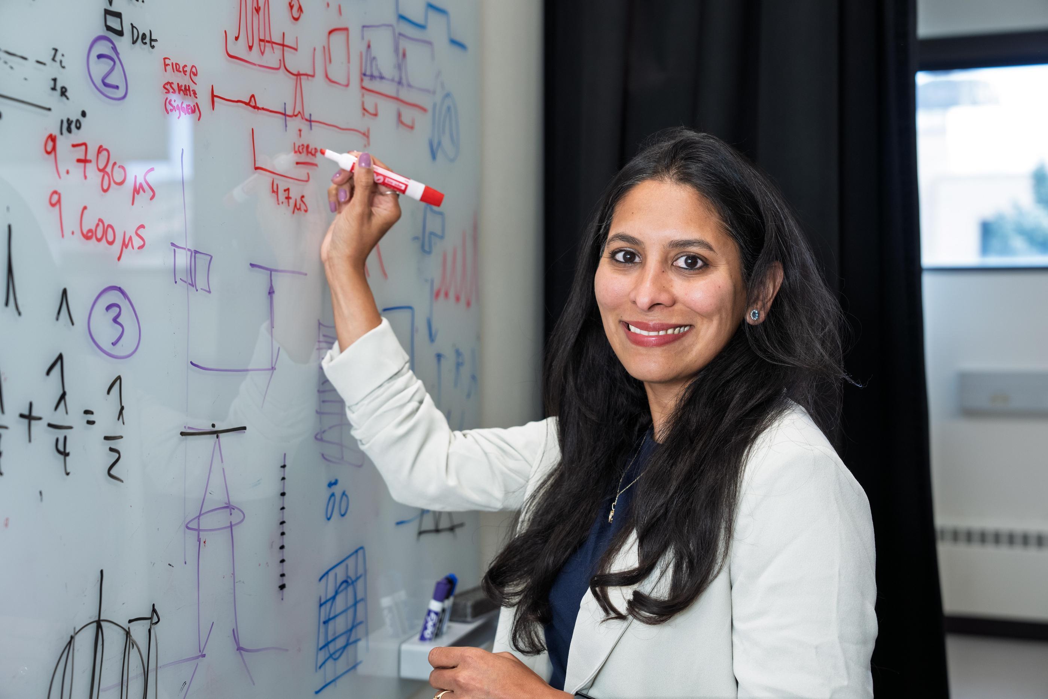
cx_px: 524
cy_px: 350
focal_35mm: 47
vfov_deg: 28.7
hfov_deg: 41.9
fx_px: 1368
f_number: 4
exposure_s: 1/125
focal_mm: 47
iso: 800
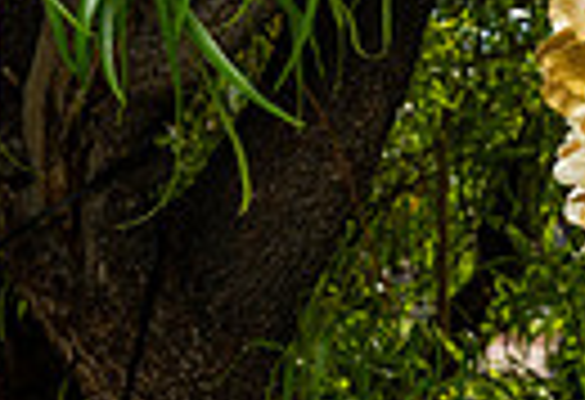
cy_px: 357
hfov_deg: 8.6
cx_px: 1178
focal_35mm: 225
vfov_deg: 6.2
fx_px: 3687
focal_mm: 47
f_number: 9
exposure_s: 1/200
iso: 64
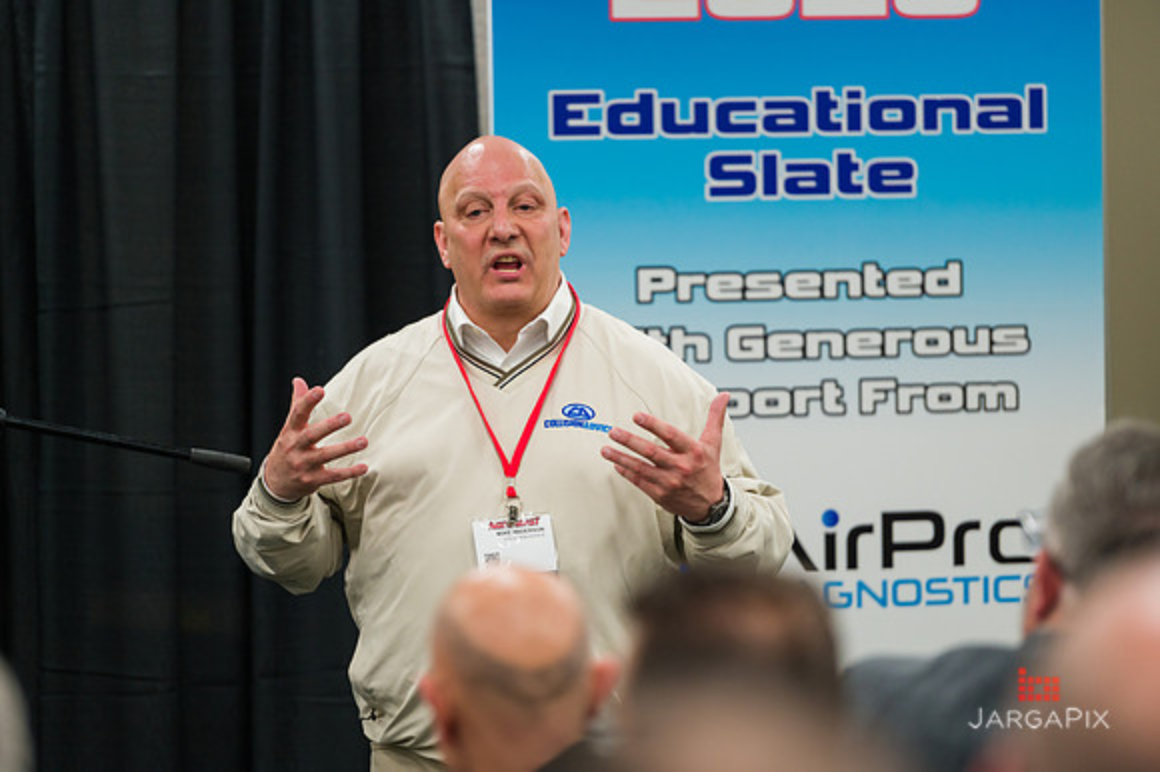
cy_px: 386
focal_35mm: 200
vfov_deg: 6.9
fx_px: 6441
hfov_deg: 10.3
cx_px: 580
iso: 1600
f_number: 3.2
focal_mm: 200
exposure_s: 1/500
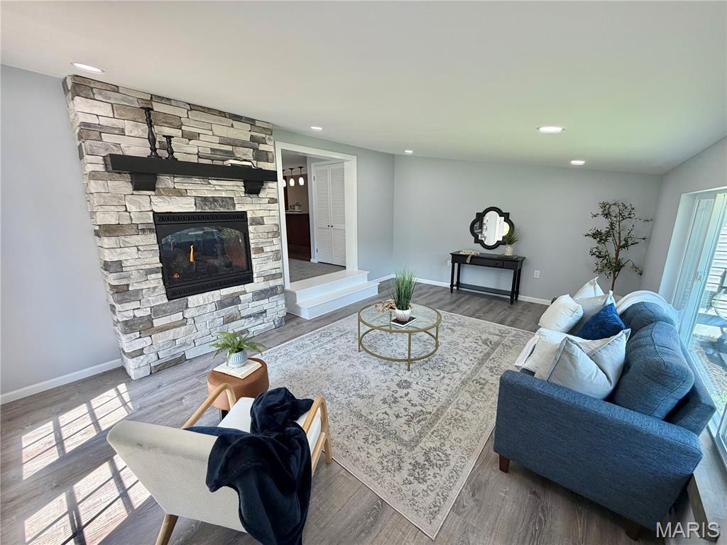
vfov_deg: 85.7
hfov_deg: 102.1
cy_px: 272
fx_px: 294
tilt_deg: -12.1
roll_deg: +0.6
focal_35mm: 14
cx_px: 364
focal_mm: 2.22
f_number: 2.2
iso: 100
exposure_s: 1/120
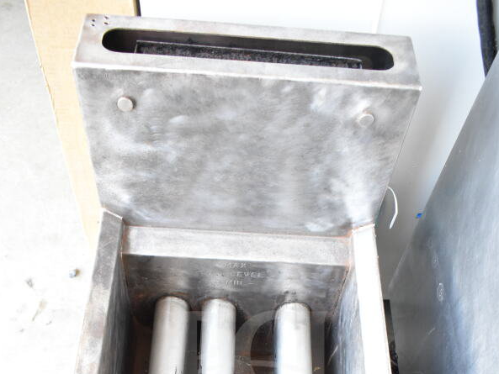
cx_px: 252
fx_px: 577
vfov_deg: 32.9
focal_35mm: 40
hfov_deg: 46.8
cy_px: 377
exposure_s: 1/100
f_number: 5
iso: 1600
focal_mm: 18
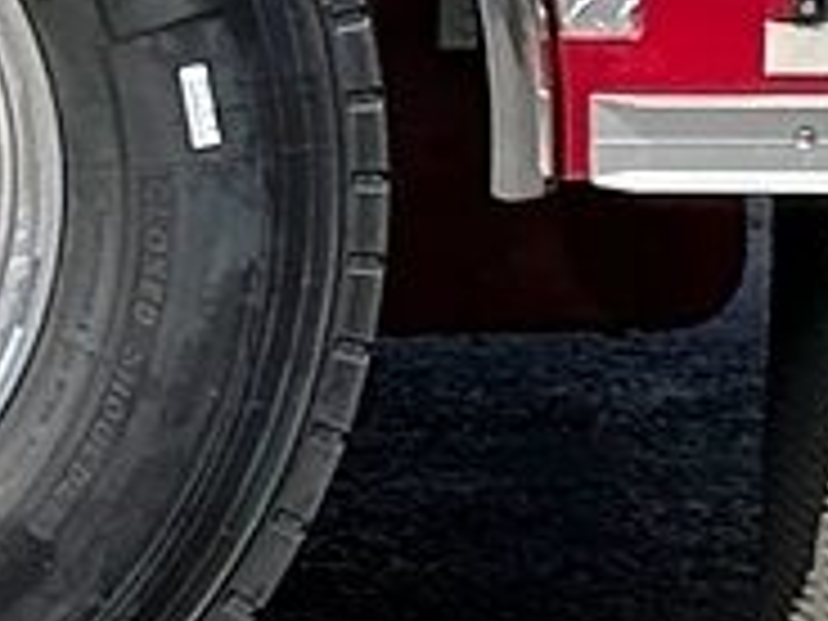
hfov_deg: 5.2
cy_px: -1276
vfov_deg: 3.8
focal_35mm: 381
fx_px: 9113
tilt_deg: -0.8
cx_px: -70
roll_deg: -0.2
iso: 64
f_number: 1.78
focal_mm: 6.76
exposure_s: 1/3378
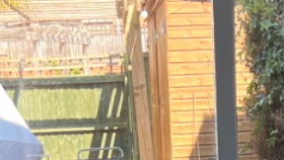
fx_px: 889
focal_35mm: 118
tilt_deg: -19.8
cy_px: 378
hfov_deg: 18.0
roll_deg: +2.6
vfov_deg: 9.2
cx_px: 232
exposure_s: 1/193
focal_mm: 5.7
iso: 40
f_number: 1.5
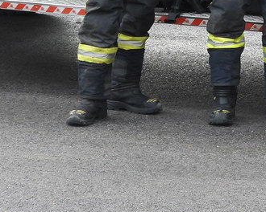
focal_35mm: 231
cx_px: 276
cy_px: -99
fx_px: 1819
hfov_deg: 8.3
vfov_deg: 6.6
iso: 100
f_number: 3.5
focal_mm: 11.7
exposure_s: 1/250
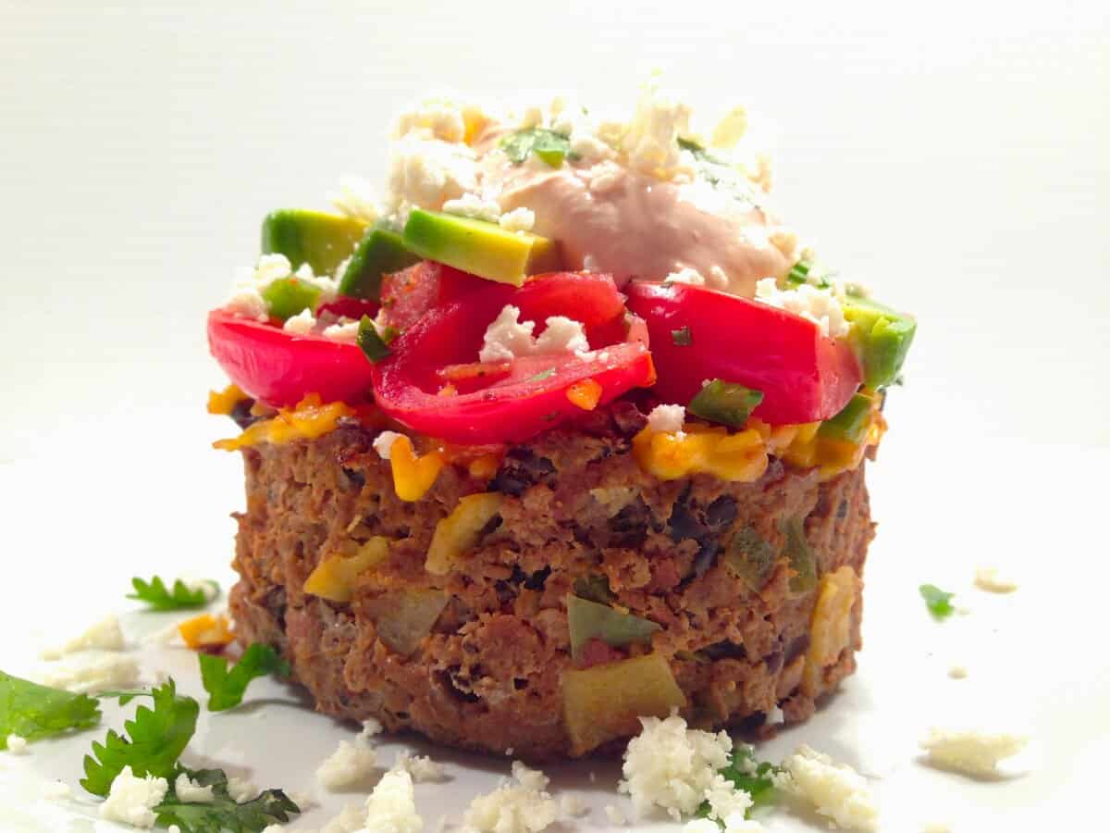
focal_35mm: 33
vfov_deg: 42.9
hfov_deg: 55.4
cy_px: 416
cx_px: 555
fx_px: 1058
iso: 50
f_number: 2.4
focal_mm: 4.13
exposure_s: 1/40
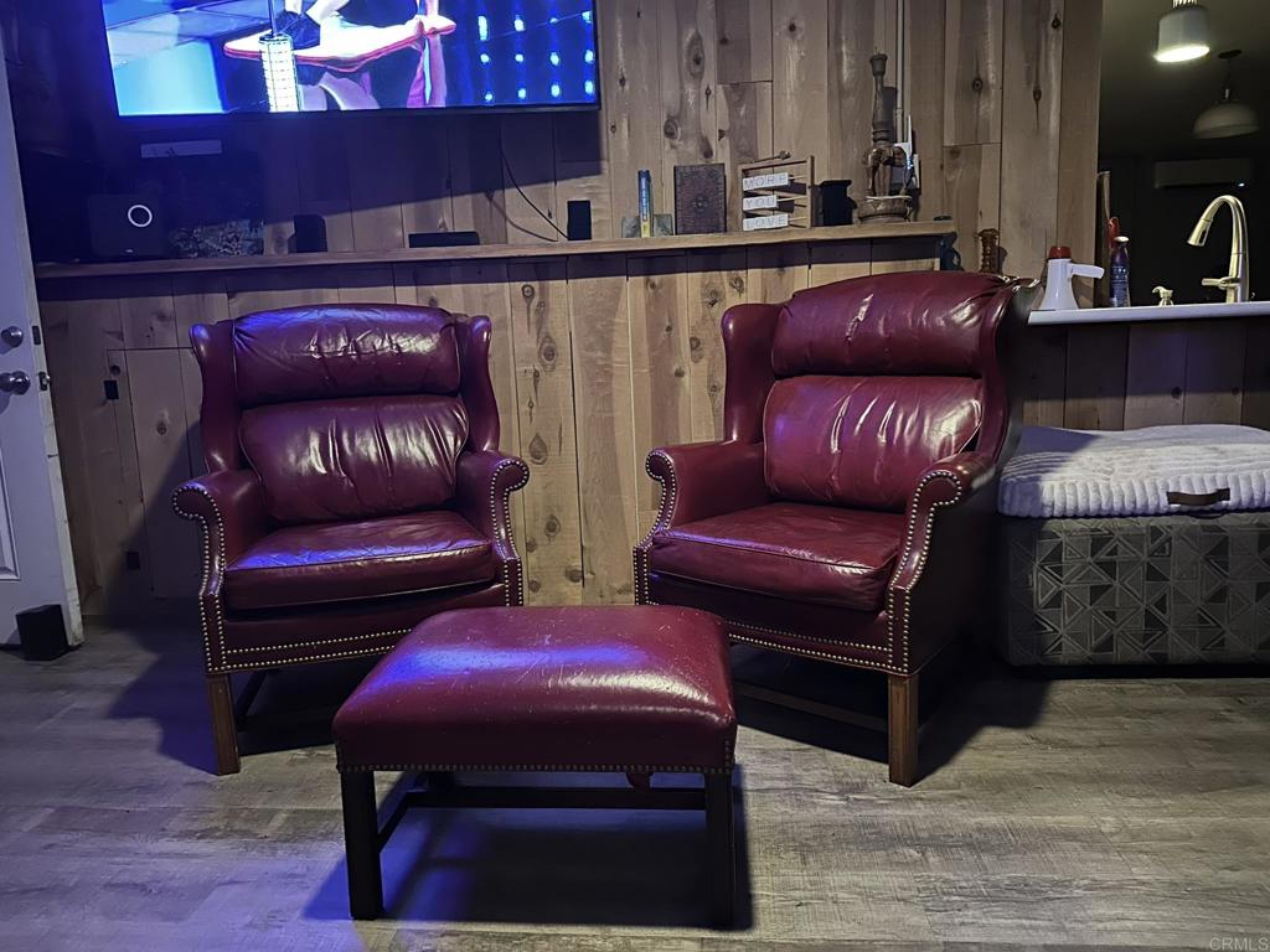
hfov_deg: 71.6
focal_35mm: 24
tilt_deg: -7.9
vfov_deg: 56.8
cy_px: 476
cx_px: 635
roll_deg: +1.5
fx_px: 881
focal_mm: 6.86
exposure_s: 1/20
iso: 2000
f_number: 1.78
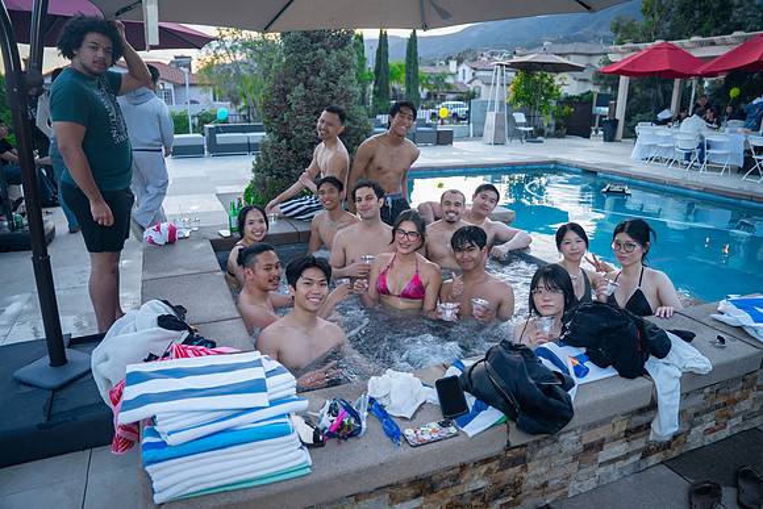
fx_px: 509
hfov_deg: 73.7
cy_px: 254
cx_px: 382
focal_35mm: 24
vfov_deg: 53.2
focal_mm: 24
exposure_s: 1/160
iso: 640
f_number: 2.8
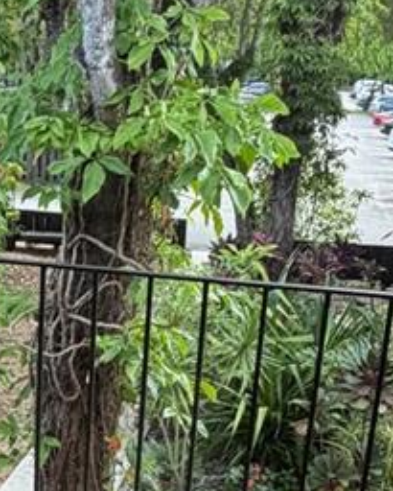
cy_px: 372
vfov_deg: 29.1
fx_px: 930
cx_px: -19
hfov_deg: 22.7
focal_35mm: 64
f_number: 2.2
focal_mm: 2.22
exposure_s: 1/121
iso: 200
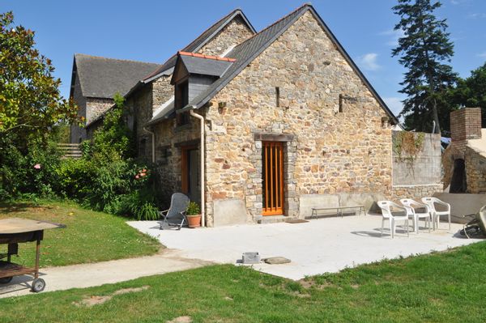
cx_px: 243
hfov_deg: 62.0
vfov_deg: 43.5
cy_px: 162
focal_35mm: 30
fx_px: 405
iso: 200
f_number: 14
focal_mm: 20
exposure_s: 1/200
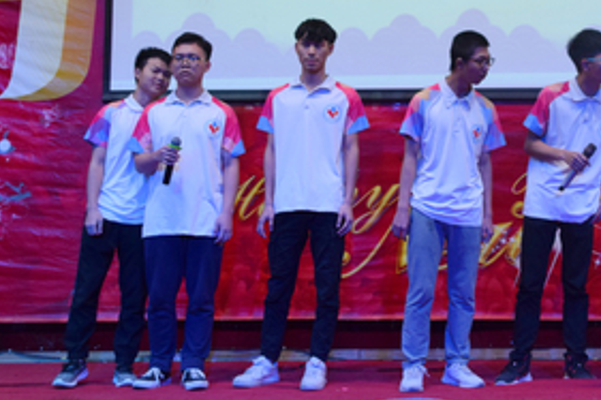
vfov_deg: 15.7
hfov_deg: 23.2
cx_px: 508
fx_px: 1435
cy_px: 60
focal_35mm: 86
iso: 900
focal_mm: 29
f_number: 4
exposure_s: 1/60
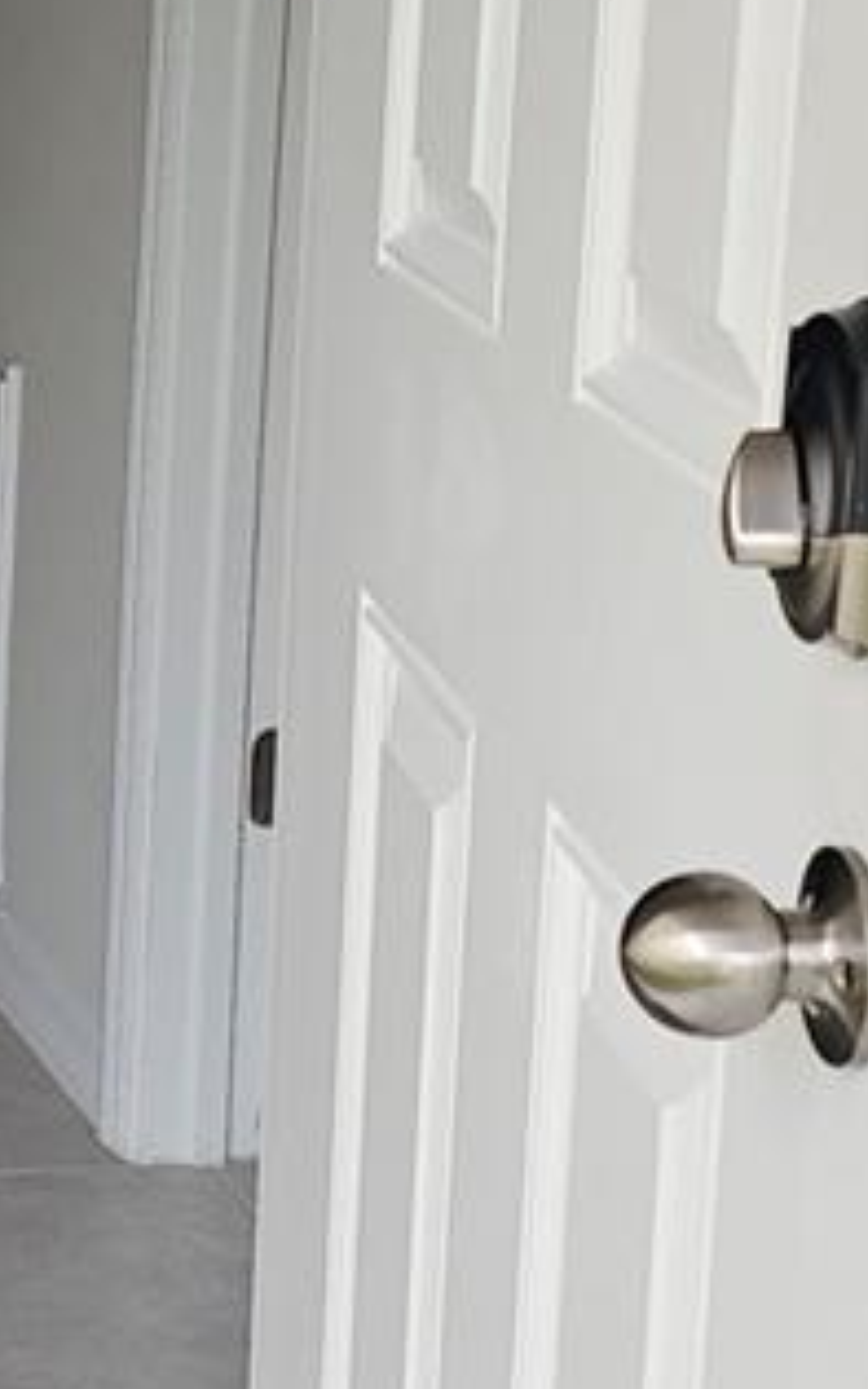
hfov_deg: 13.0
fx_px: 3518
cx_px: -573
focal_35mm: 93
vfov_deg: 22.2
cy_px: 459
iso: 16
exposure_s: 1/120
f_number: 1.7
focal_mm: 6.3
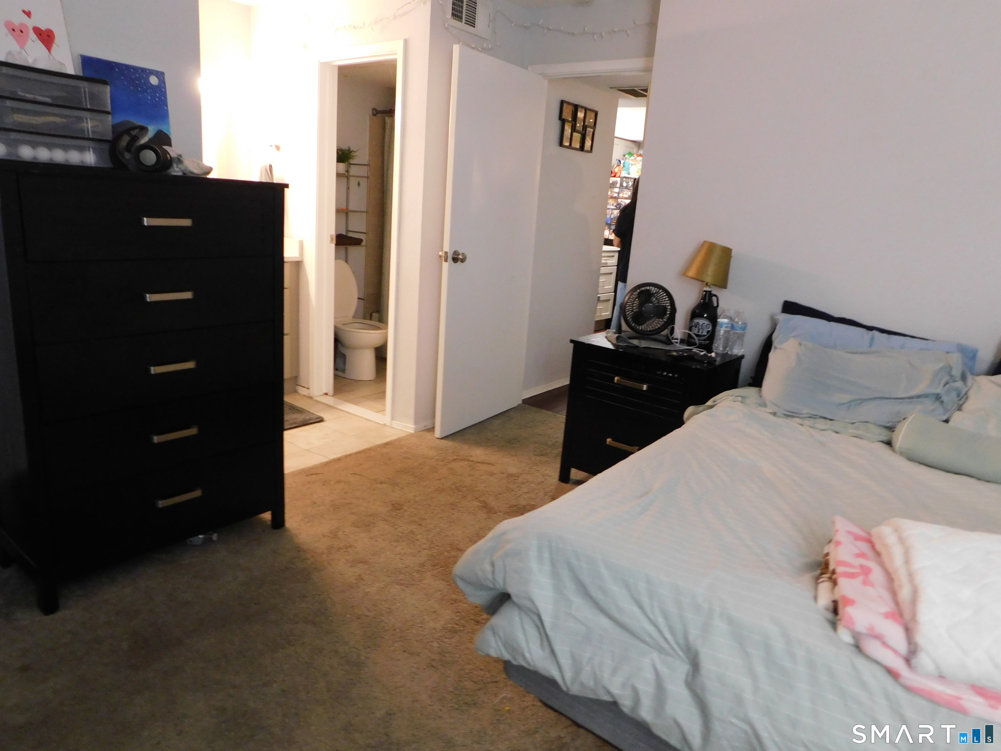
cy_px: 376
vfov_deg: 58.9
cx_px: 500
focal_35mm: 23
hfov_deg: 73.9
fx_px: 665
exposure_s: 1/13
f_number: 3
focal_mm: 4
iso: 400
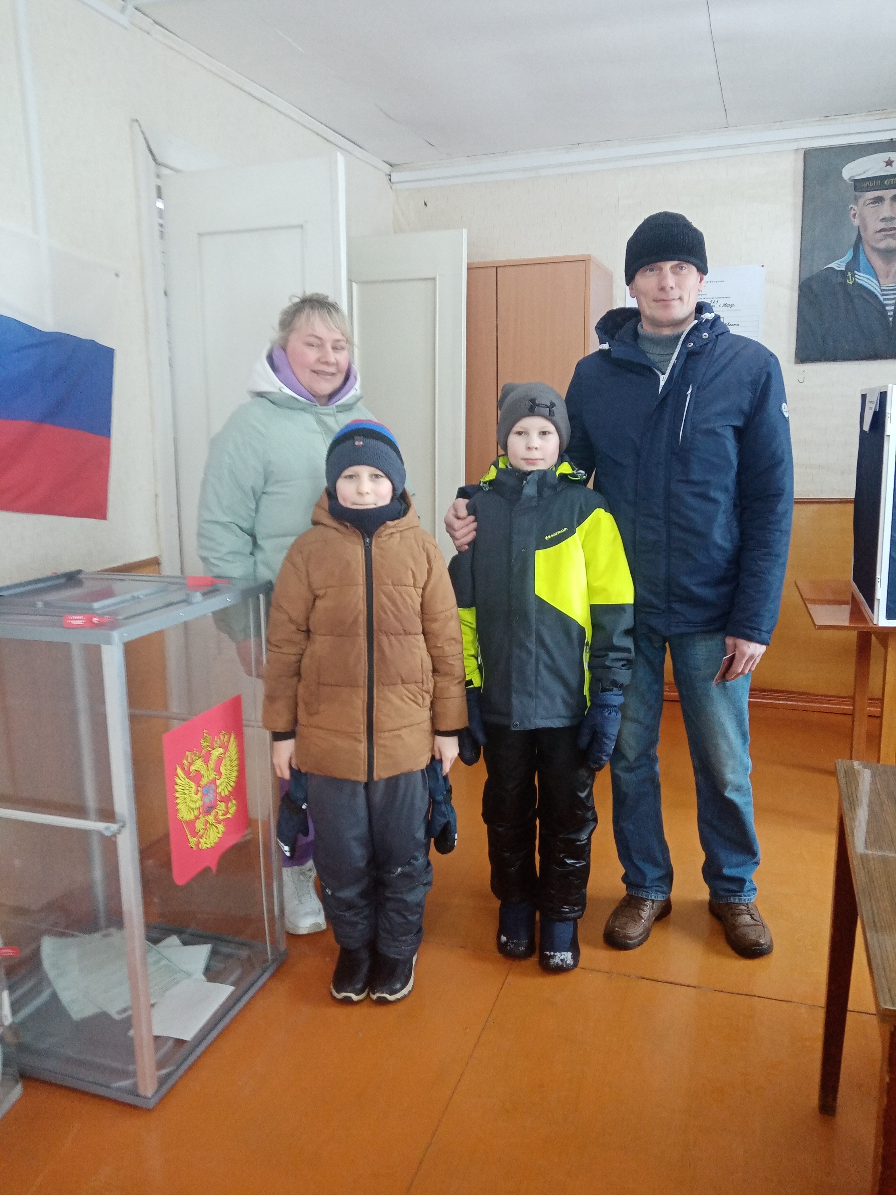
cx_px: 448
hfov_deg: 53.1
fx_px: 897
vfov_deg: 67.3
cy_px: 598
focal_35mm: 26
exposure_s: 1/33.3
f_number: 1.8
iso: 350
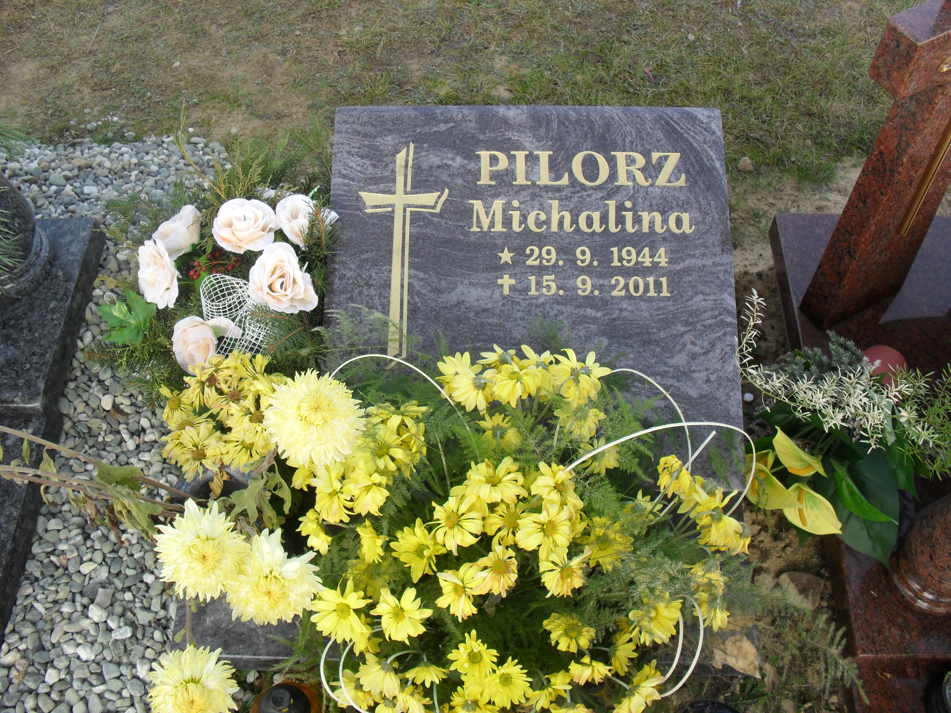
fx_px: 962
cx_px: 476
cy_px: 356
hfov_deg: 52.6
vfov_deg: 40.7
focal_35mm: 35
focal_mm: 6.3
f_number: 3.2
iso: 100
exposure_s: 1/180
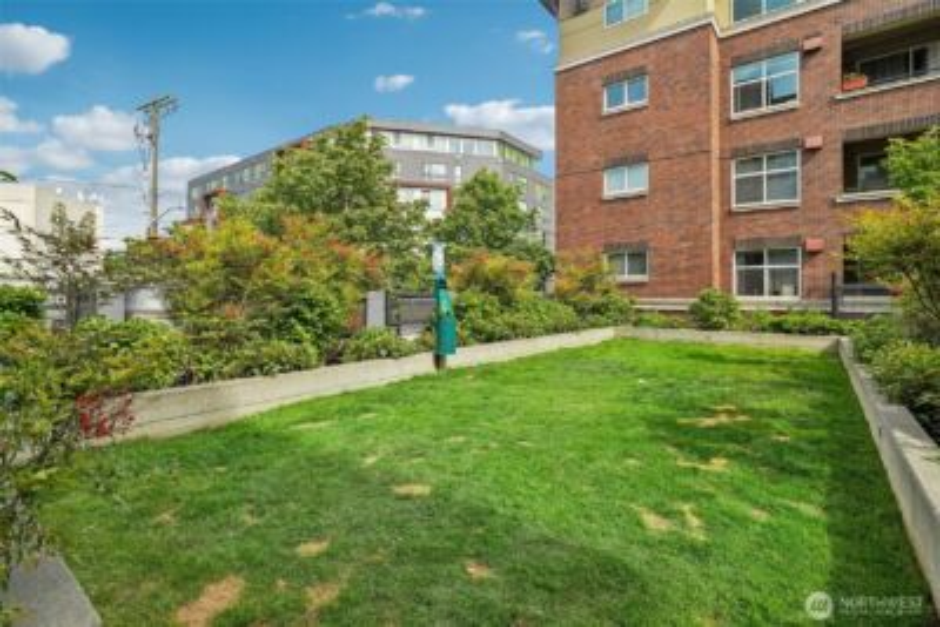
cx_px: 470
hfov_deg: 96.7
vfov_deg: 73.8
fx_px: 418
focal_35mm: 16
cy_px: 314
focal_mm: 16
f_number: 8
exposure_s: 1/1000
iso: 1600
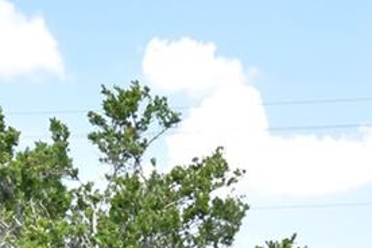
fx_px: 899
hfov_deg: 23.4
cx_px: 206
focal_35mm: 87
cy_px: 500
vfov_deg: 13.4
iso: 800
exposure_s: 1/3000
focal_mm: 10
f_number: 3.5
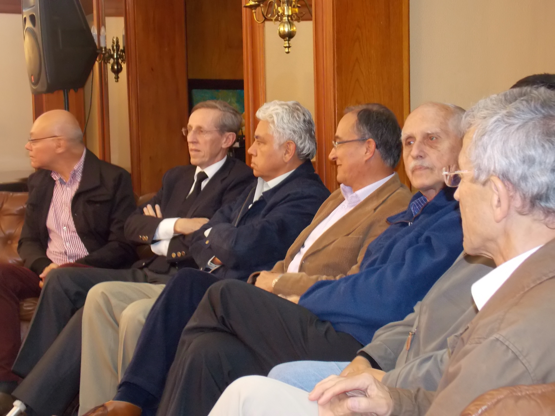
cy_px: 208
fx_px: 946
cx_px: 278
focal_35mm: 59
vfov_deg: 24.8
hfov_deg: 32.7
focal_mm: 10.5
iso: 400
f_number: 4
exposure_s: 1/5
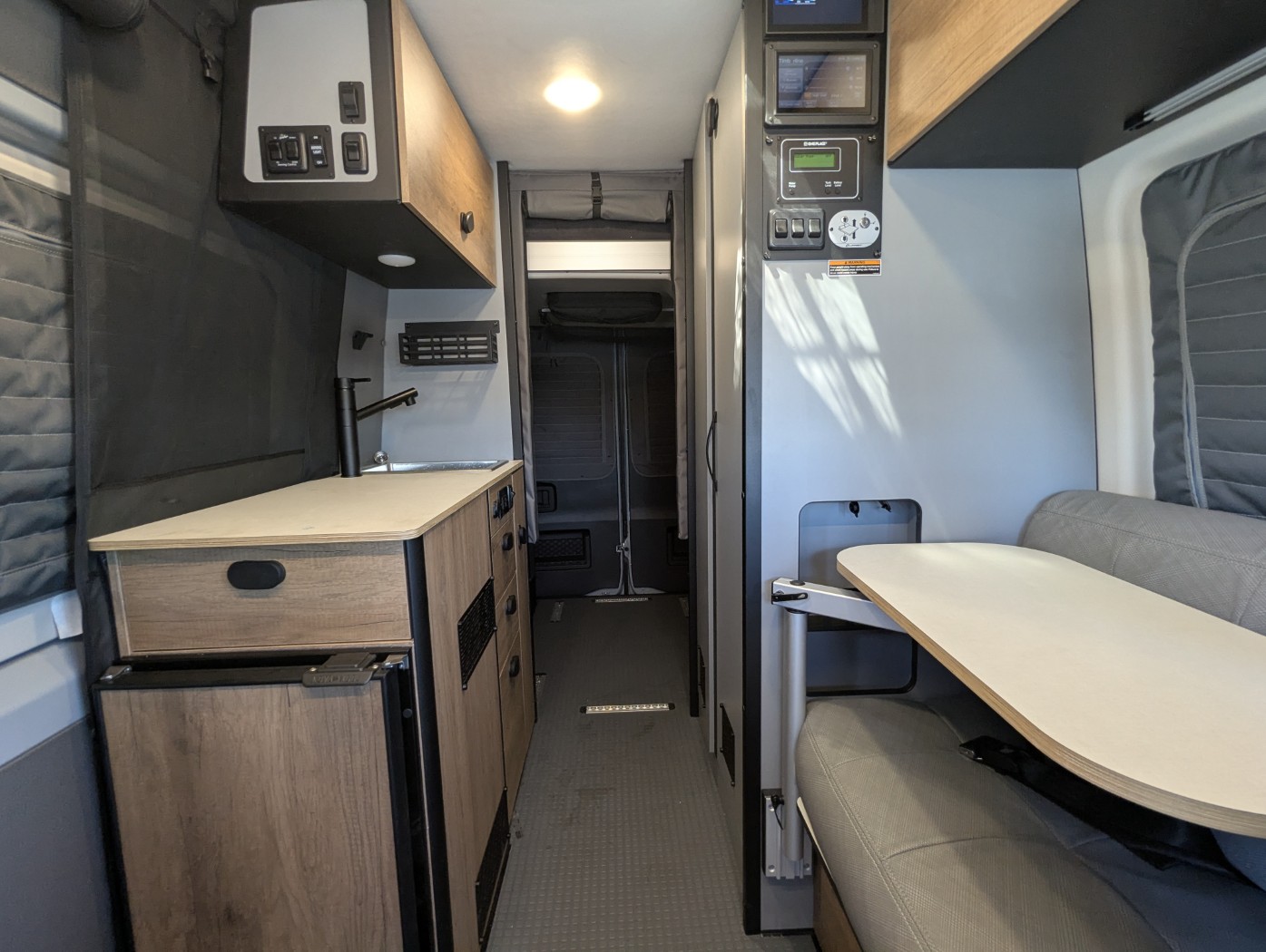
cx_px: 633
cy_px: 476
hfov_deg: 94.4
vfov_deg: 78.2
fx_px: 586
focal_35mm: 16
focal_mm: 2.35
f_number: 2.2
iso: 88
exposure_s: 1/24.1
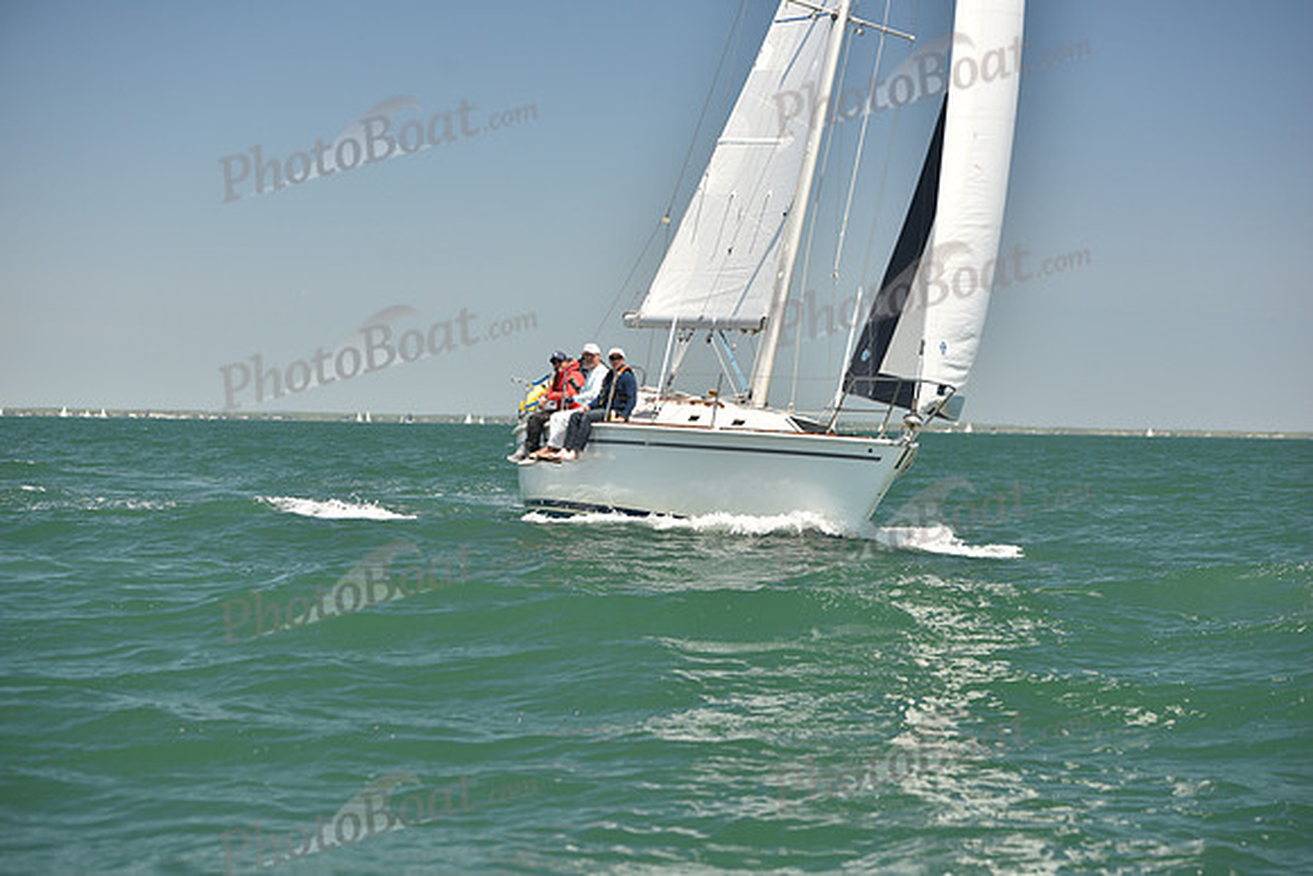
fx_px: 3101
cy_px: 438
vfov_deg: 16.1
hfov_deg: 23.9
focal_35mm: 85
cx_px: 656
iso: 250
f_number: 4.5
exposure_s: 1/800
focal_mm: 85
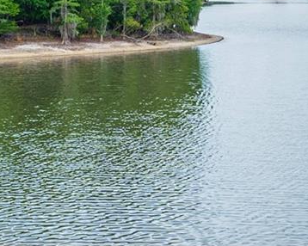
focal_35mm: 130
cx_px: 395
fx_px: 1184
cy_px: 4
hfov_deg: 14.2
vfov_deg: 11.7
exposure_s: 1/125
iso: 200
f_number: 8
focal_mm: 31
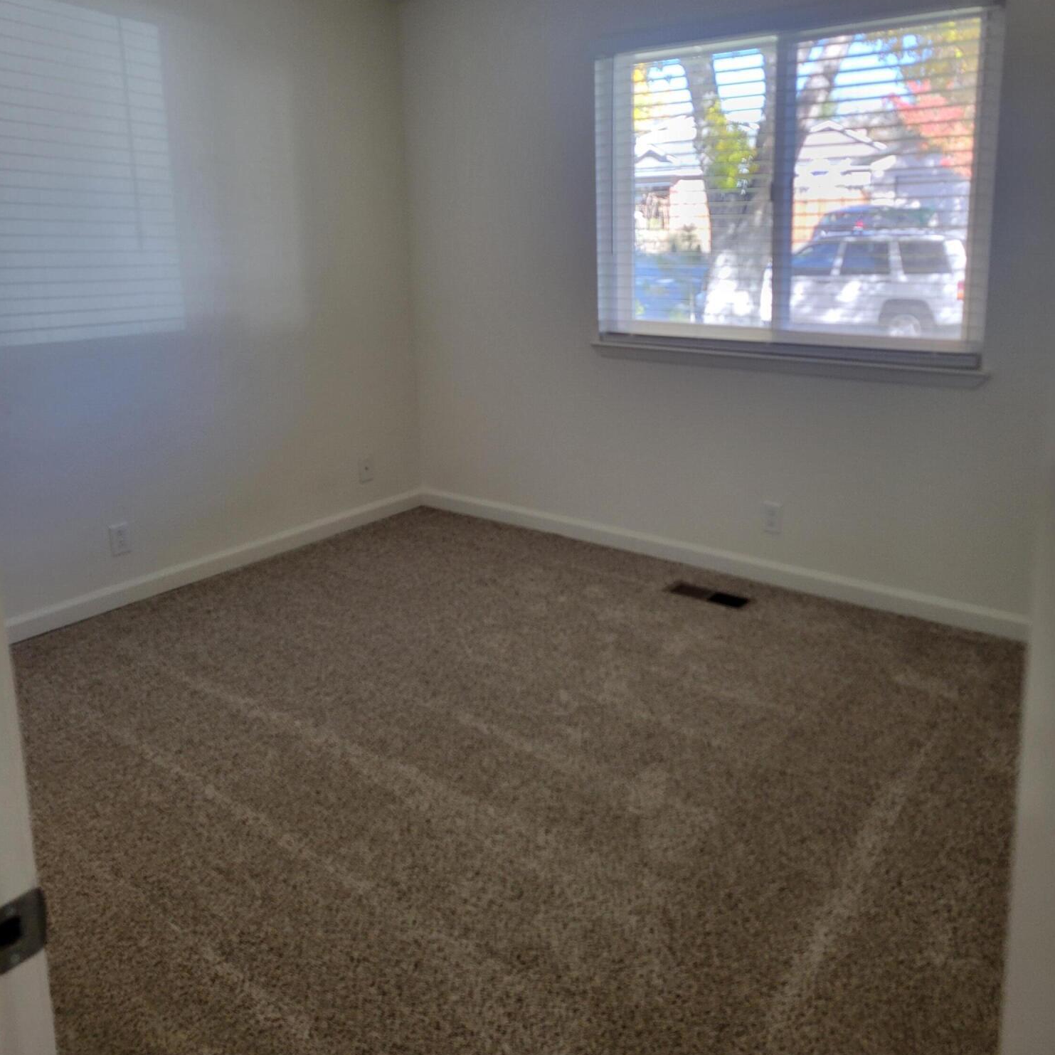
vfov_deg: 52.2
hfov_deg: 52.5
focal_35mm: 31
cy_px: 433
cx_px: 531
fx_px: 1069
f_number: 1.8
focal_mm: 5.4
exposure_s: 1/120
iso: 200
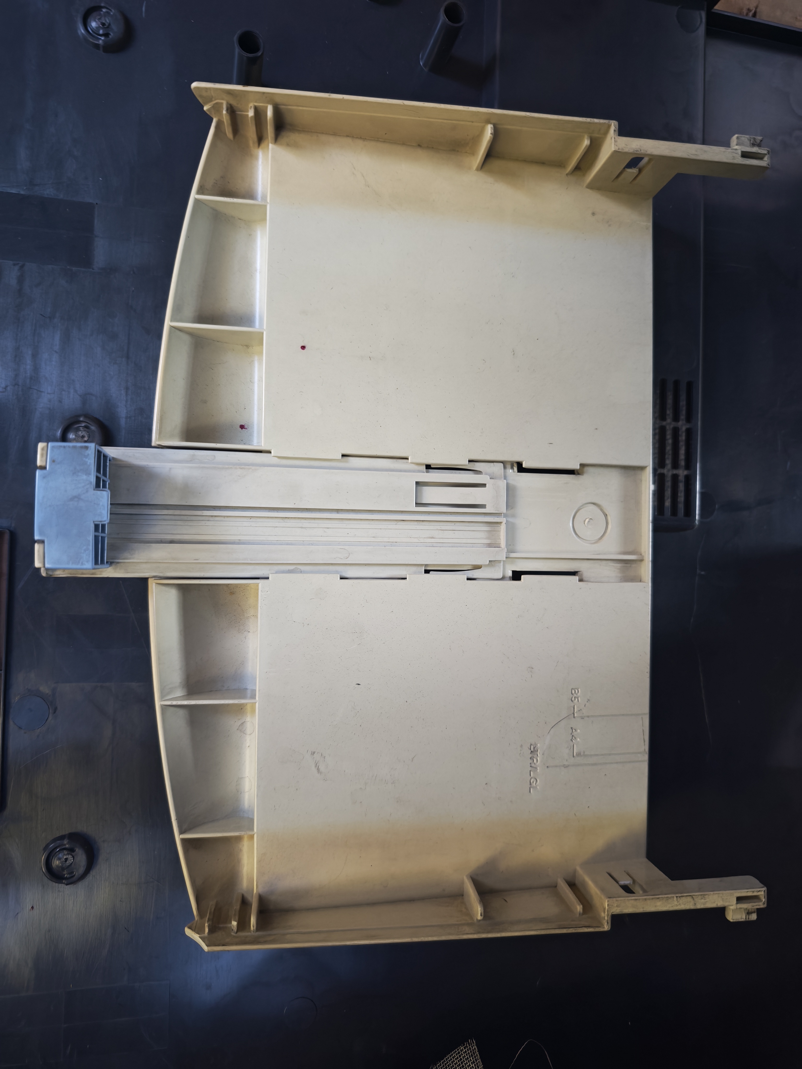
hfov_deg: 58.9
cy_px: 534
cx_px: 401
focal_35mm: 23
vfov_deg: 73.9
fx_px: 710
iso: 1000
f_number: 1.6
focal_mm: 6.55
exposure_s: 1/14
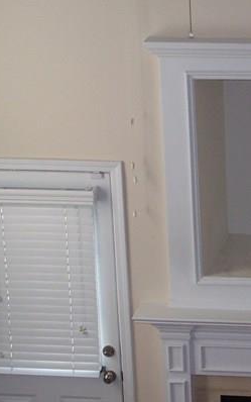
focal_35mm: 161
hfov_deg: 8.1
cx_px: 310
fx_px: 1761
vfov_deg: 13.0
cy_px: 193
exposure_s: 1/100
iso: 125
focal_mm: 12.6
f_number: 3.2
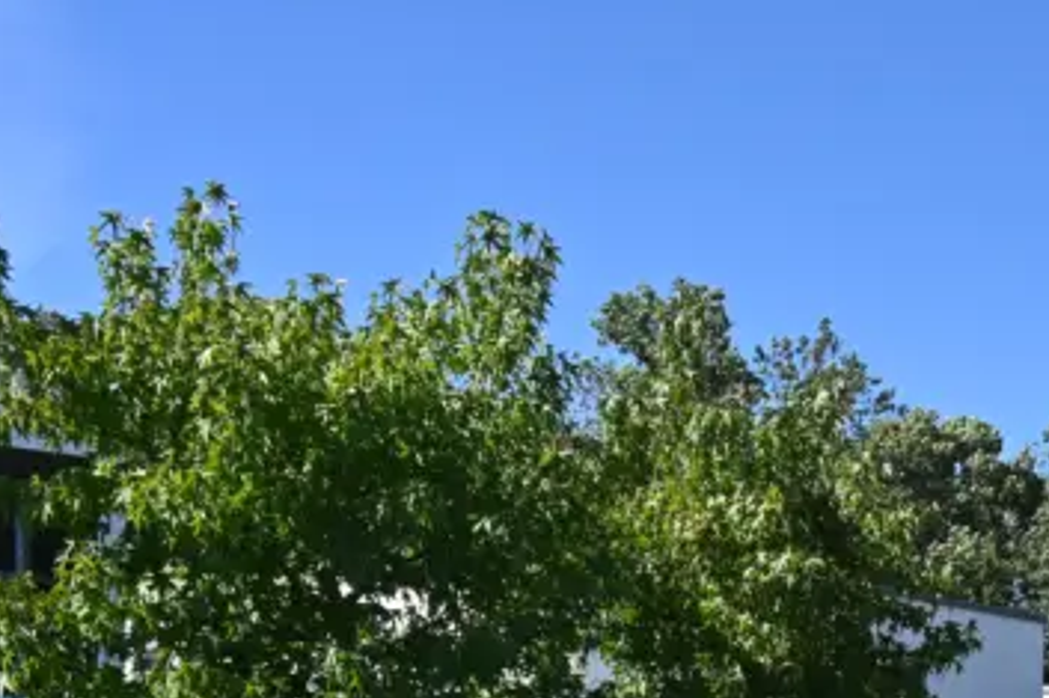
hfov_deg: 21.7
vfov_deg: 14.6
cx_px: 1168
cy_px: 976
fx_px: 2576
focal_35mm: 88
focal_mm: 30.5
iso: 160
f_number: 9
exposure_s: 1/320
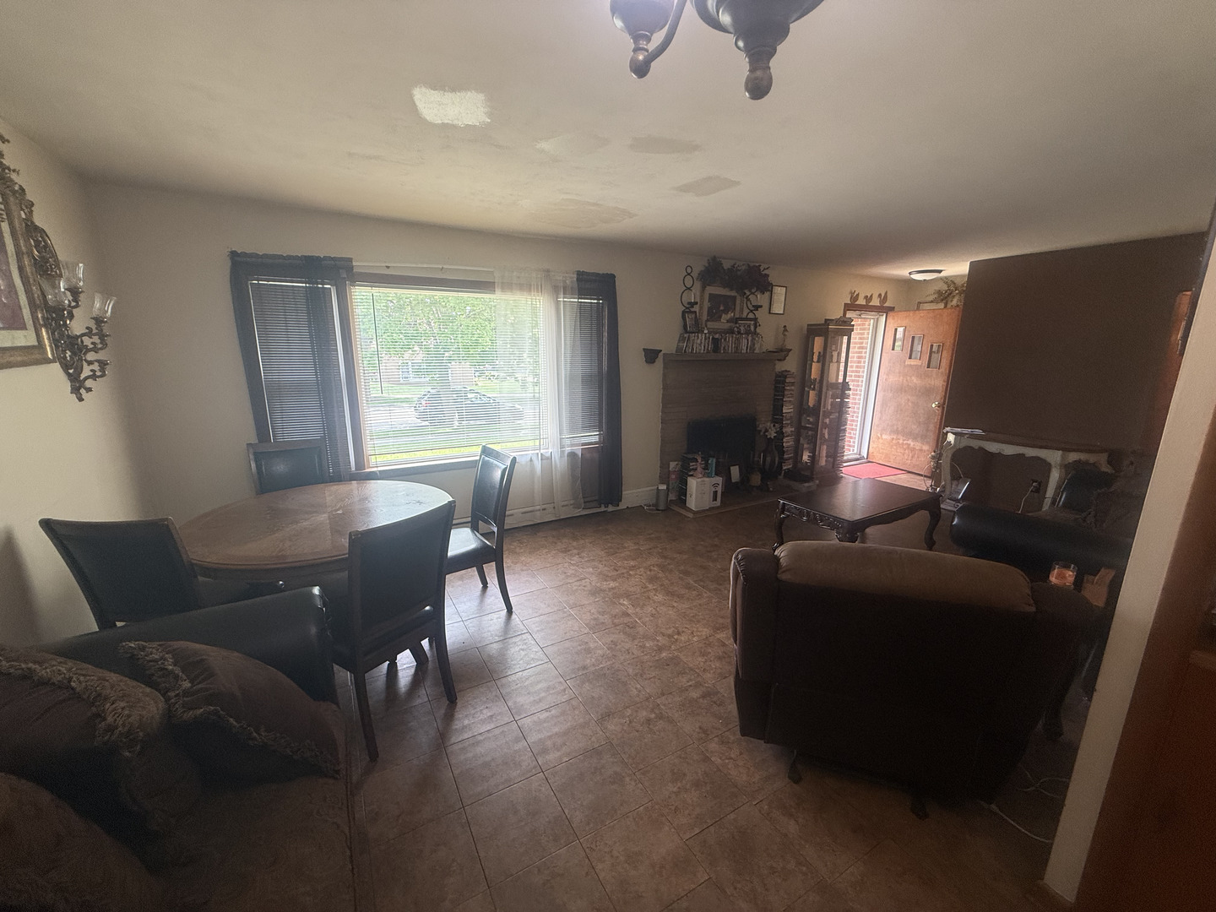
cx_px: 608
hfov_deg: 102.1
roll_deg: -0.1
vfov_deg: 85.7
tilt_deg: -13.9
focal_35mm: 14
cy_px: 456
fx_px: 492
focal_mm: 2.22
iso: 125
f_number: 2.2
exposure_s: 1/120
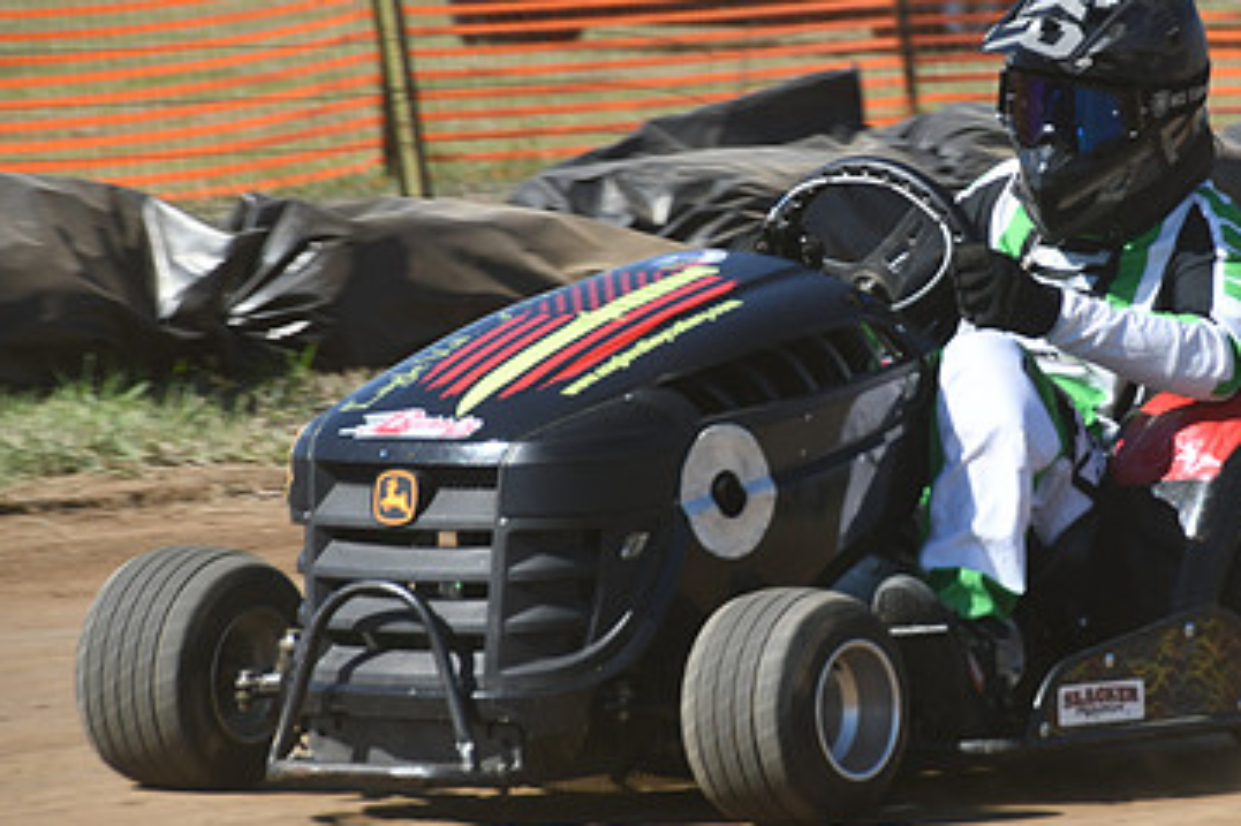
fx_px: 15436
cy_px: 316
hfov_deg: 4.6
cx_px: 885
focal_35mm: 448
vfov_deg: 3.1
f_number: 8
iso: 200
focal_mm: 185
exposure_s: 1/500
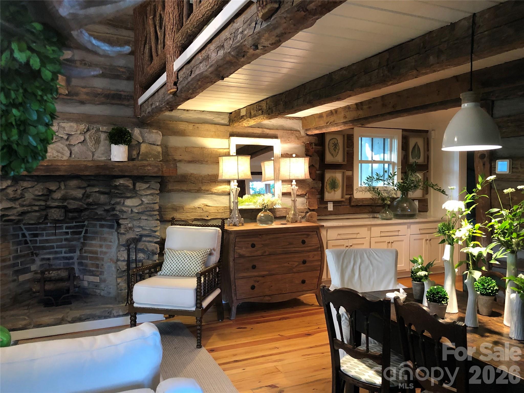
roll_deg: +0.2
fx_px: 424
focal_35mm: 28
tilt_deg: -1.4
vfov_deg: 49.7
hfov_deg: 63.4
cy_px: 196
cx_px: 262
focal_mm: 3.99
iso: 100
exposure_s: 1/13
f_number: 1.8
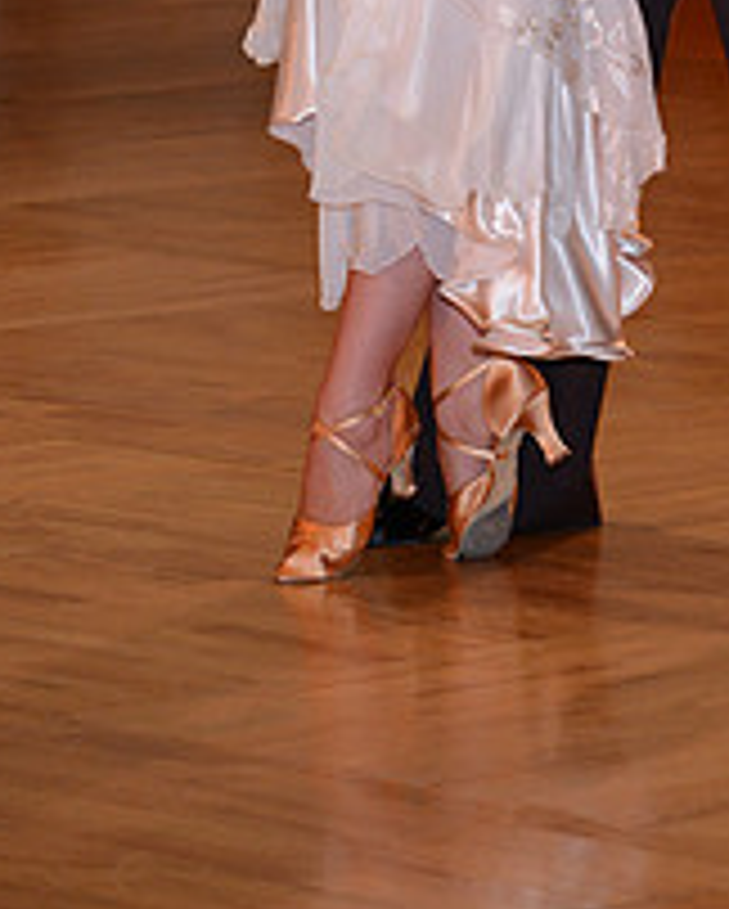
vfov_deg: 5.3
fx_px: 9802
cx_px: 664
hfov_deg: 4.3
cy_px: -328
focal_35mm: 364
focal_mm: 135
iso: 1000
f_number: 4.5
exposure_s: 1/250
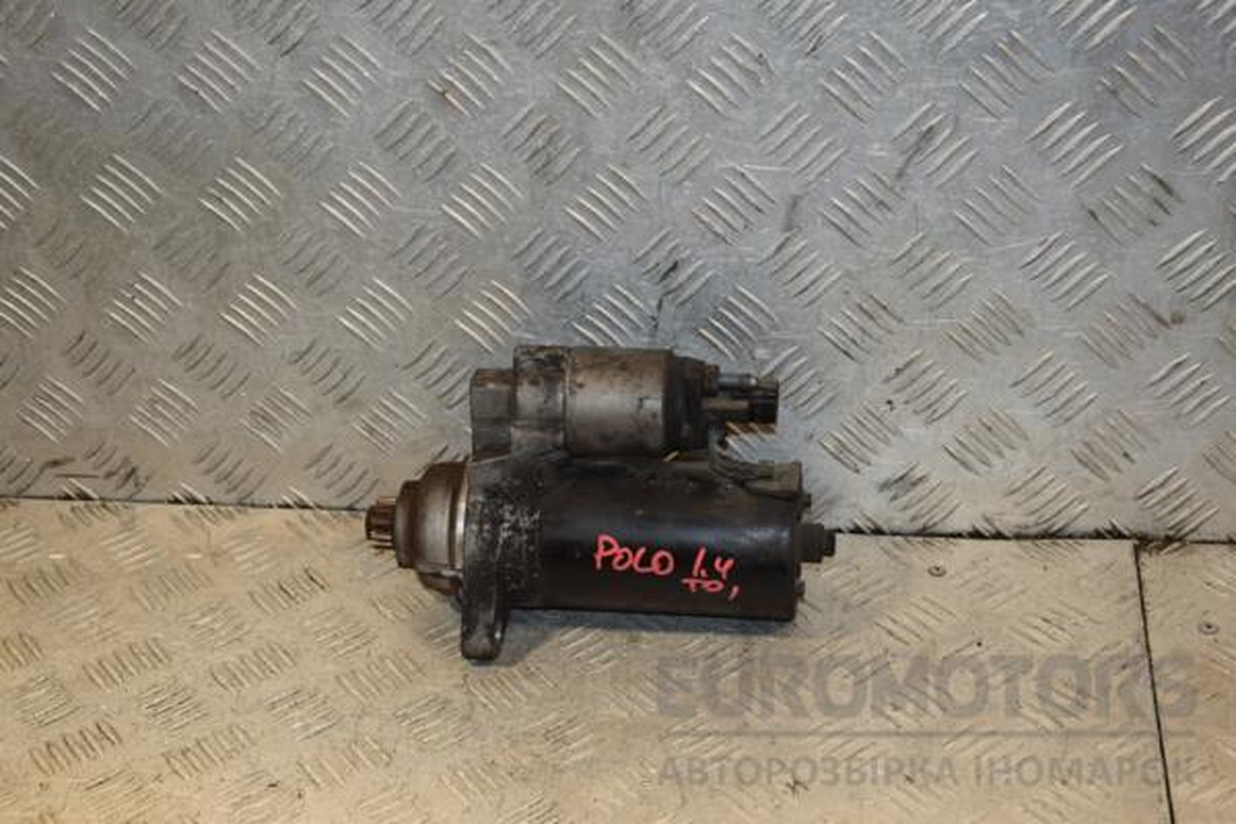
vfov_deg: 22.6
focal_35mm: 60
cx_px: 618
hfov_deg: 33.4
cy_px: 412
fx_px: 2060
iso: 800
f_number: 5.6
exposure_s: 1/200
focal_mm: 40
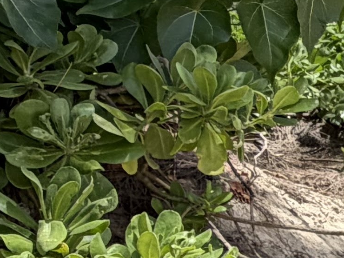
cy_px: 158
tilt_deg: +8.4
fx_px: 1073
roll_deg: -0.3
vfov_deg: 13.7
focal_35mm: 108
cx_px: 840
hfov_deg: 13.3
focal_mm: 2.22
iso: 32
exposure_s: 1/770
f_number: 2.2
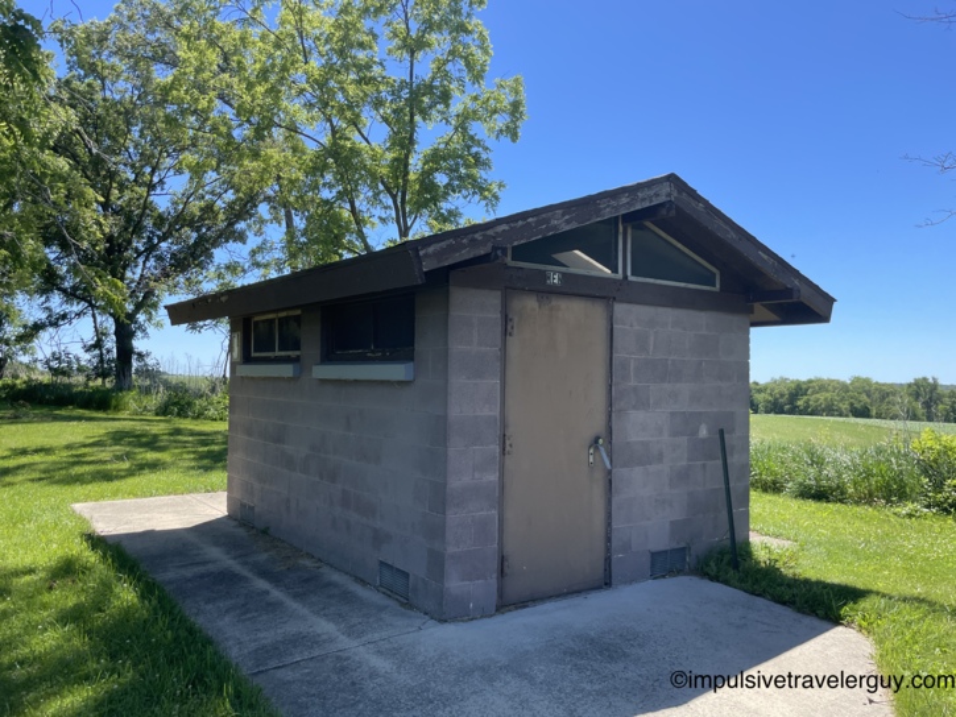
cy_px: 358
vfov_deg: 53.1
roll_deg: -1.2
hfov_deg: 67.3
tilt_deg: -2.1
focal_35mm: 26
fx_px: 718
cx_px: 478
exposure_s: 1/1742
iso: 32
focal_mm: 4.2
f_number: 1.6
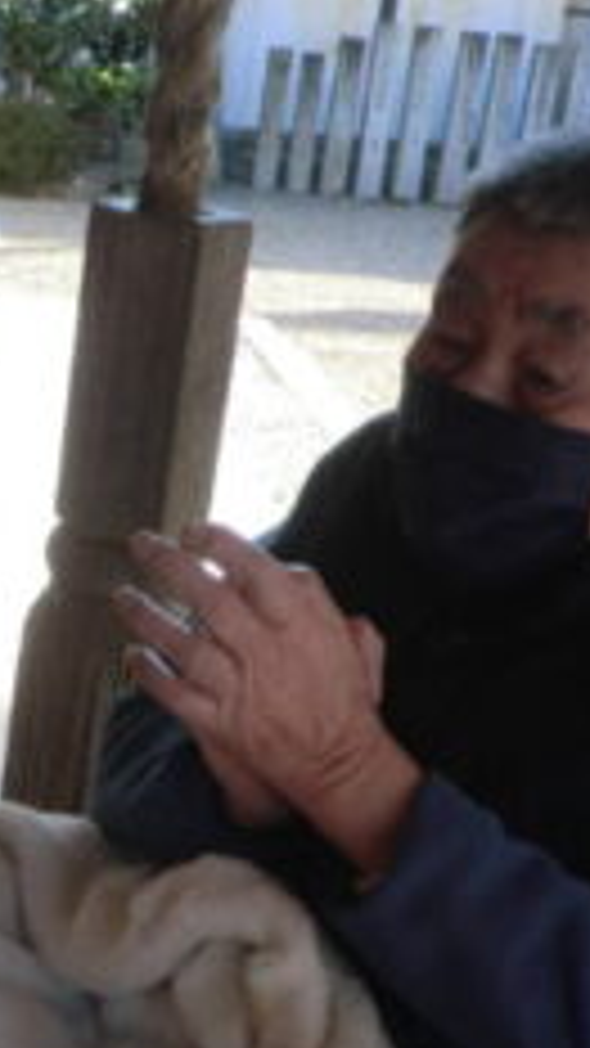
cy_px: 792
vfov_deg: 28.5
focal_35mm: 73
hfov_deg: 16.1
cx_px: -54
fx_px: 2031
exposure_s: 1/125
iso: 50
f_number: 2.8
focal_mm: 4.7
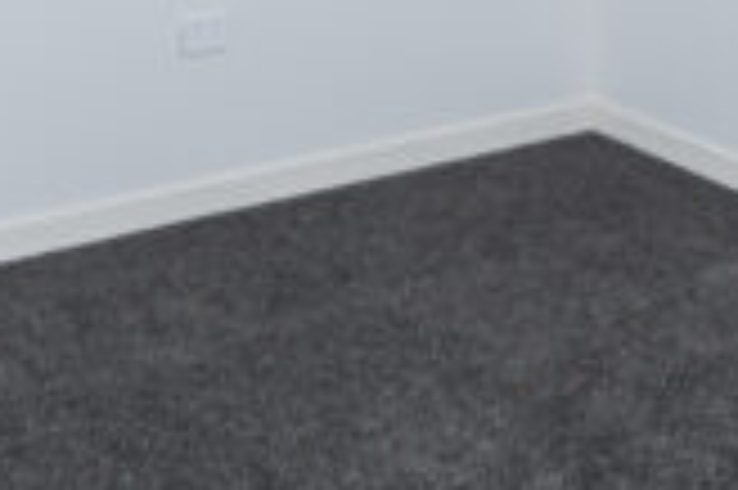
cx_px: 432
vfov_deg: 15.3
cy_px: -389
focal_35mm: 77
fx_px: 1577
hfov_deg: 26.3
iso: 100
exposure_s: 1/160
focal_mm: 12
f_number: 6.3
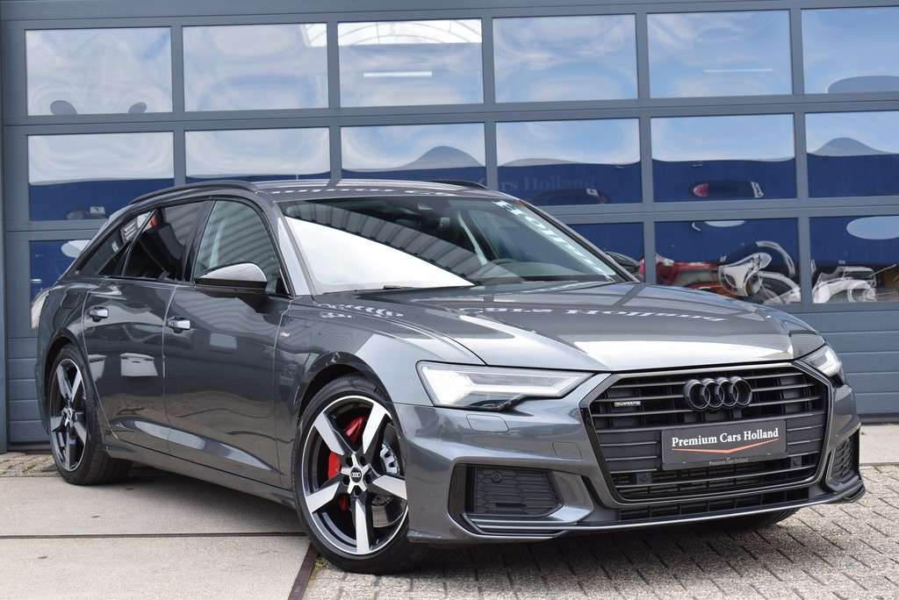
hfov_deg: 28.1
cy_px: 300
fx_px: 1799
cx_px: 450
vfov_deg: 19.0
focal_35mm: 72
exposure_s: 1/250
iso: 360
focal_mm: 48
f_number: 8
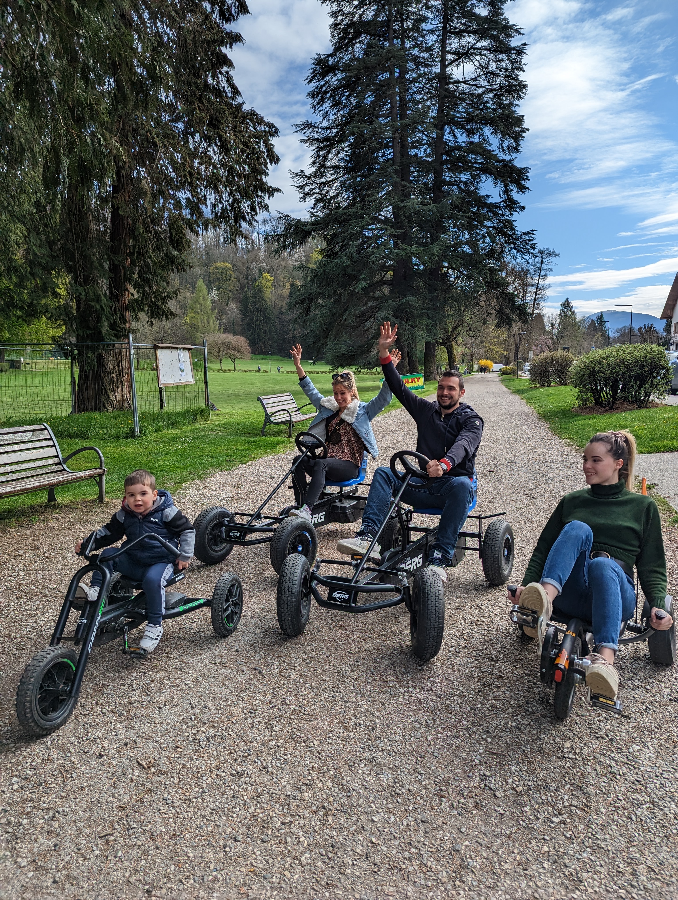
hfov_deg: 56.9
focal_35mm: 24
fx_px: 625
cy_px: 450
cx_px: 339
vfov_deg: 71.5
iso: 45
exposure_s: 1/2137
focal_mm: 6.81
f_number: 1.85
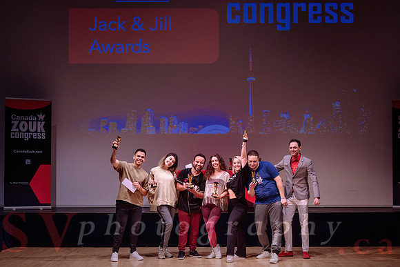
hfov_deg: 35.8
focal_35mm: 56
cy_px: 158
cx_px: 200
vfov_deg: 24.3
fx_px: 620
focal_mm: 47
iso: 1000
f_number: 3.2
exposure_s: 1/400
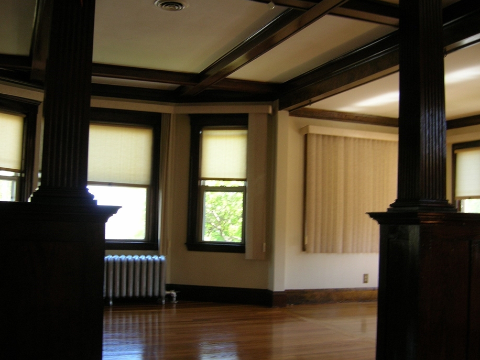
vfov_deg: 37.7
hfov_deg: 48.9
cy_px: 197
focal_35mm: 38
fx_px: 527
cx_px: 222
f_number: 2.9
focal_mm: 5.7
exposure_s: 1/31.7
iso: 50
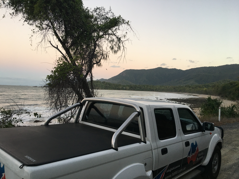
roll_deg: +1.9
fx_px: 200
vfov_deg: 48.2
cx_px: 120
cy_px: 90
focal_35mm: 29
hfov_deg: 61.7
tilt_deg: +1.1
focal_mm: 4.15
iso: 50
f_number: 2.2
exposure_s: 1/33
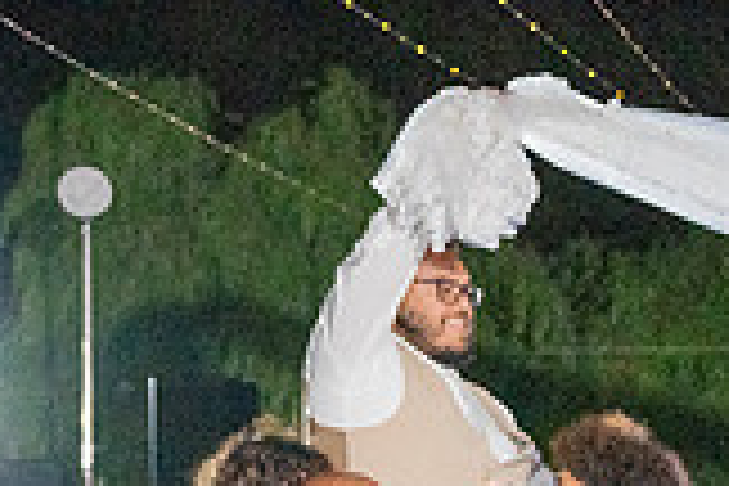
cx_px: 1228
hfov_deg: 12.4
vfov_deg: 8.6
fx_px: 3118
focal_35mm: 154
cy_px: 866
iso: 4000
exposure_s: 1/320
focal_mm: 43
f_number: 4
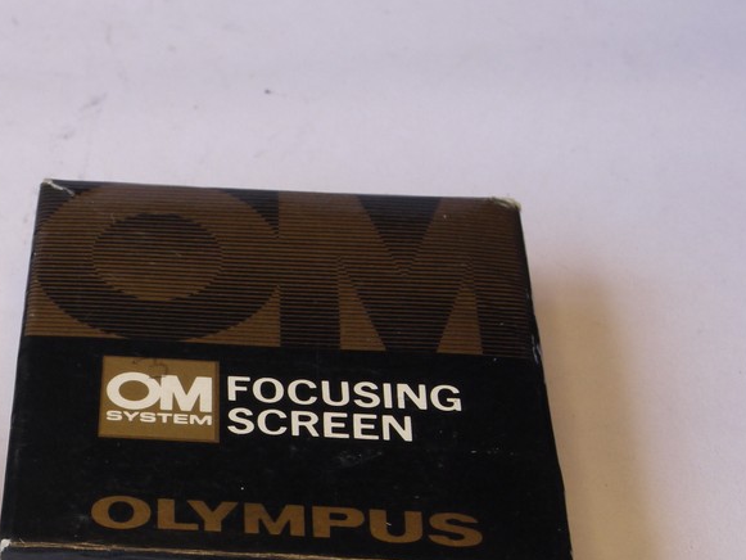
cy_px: 442
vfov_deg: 15.5
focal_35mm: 95
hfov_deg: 20.1
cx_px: 12
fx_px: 2048
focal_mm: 23
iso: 400
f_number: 9
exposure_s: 1/20
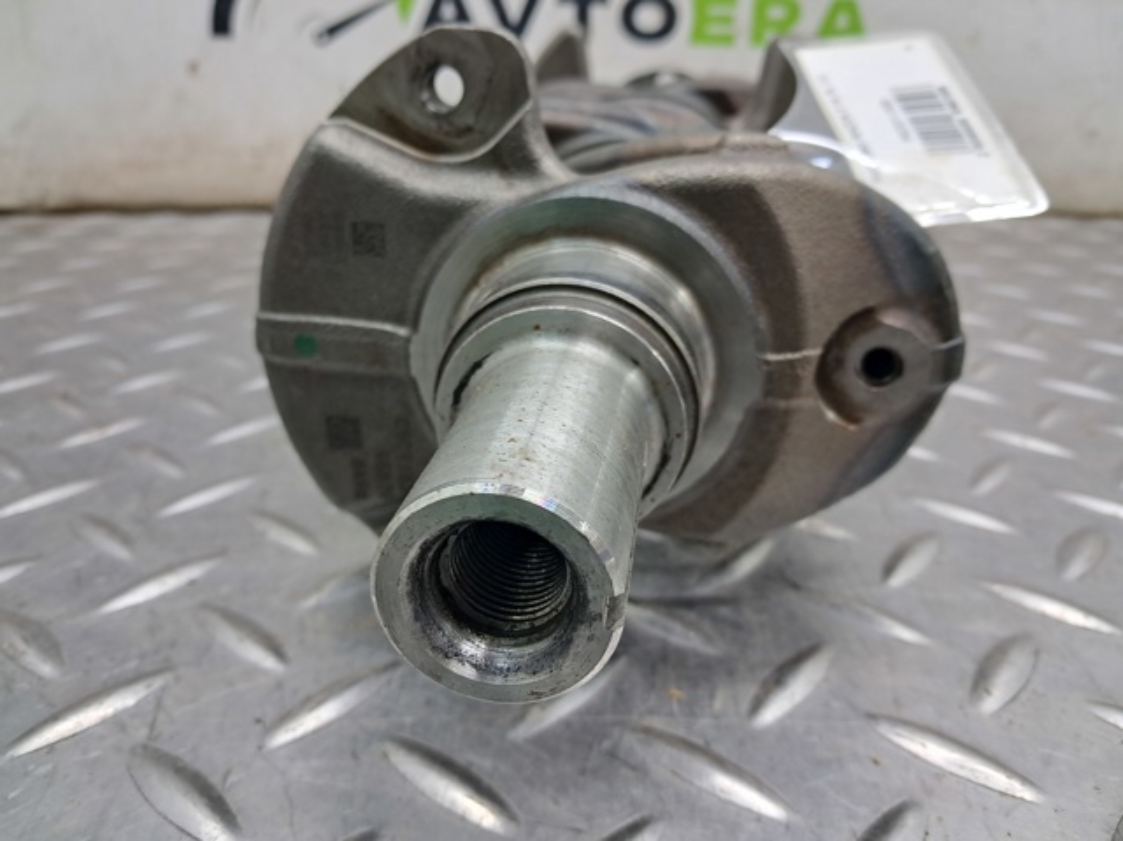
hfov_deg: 65.4
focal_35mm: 27
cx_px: 562
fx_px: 875
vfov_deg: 51.3
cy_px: 420
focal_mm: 4
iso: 125
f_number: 1.8
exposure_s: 1/50
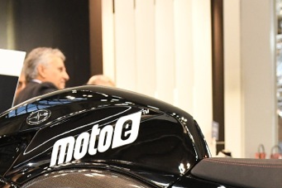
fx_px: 971
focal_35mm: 124
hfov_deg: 16.5
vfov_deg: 10.5
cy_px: 313
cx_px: 198
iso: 1400
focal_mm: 22
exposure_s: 1/100
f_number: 3.2
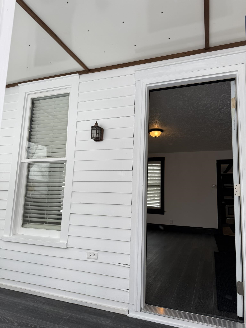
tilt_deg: +8.2
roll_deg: -1.3
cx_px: 123
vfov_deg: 71.6
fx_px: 227
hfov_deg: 56.8
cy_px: 164
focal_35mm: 24
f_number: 1.78
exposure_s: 1/459
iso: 80
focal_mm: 6.76
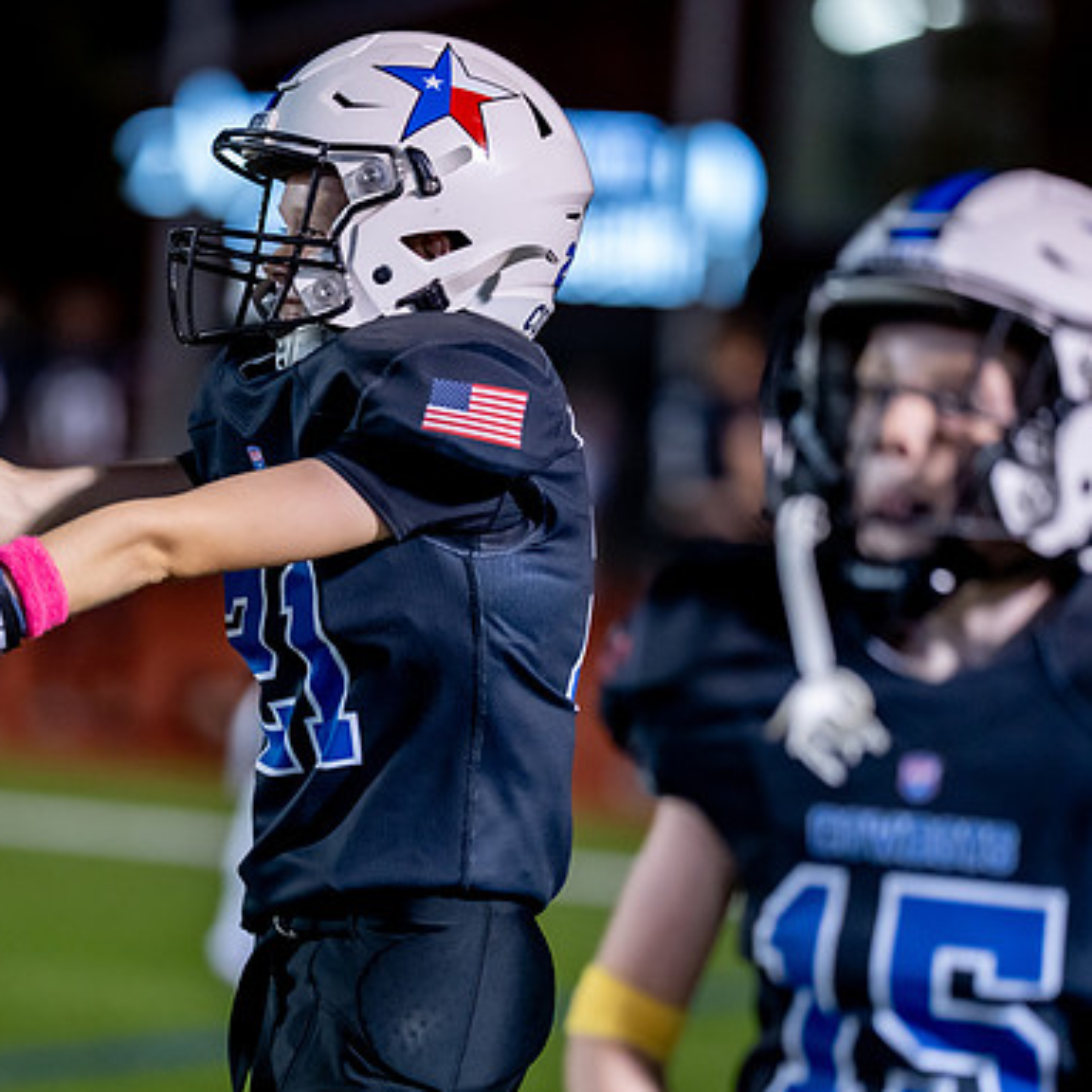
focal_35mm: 226
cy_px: 645
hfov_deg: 7.7
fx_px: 8066
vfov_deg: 7.7
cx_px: 281
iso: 2000
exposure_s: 1/1000
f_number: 2
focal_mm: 135
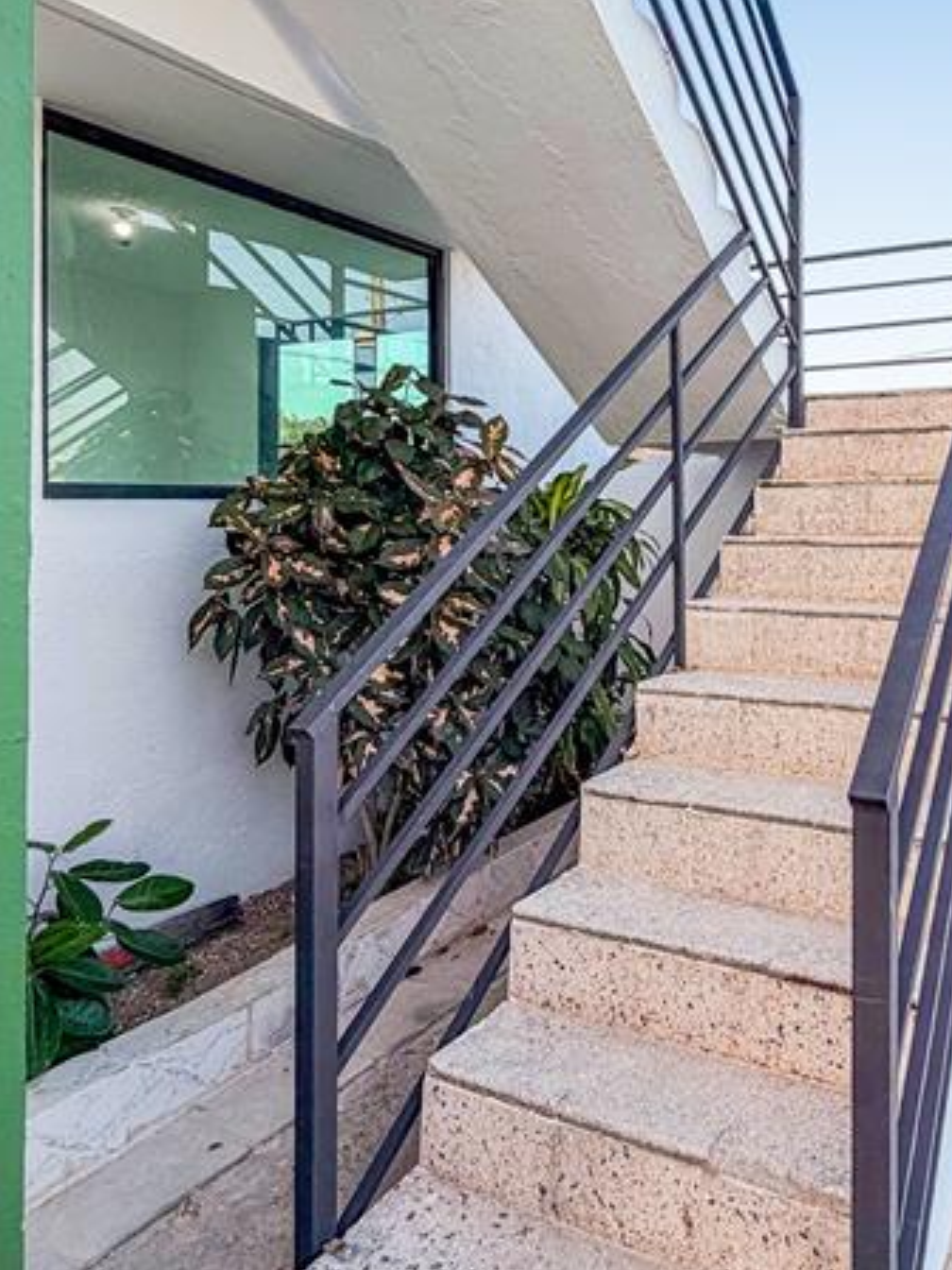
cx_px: 677
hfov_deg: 54.9
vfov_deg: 68.9
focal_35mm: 24
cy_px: 391
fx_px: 880
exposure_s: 1/430
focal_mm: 2.22
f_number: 2.2
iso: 64
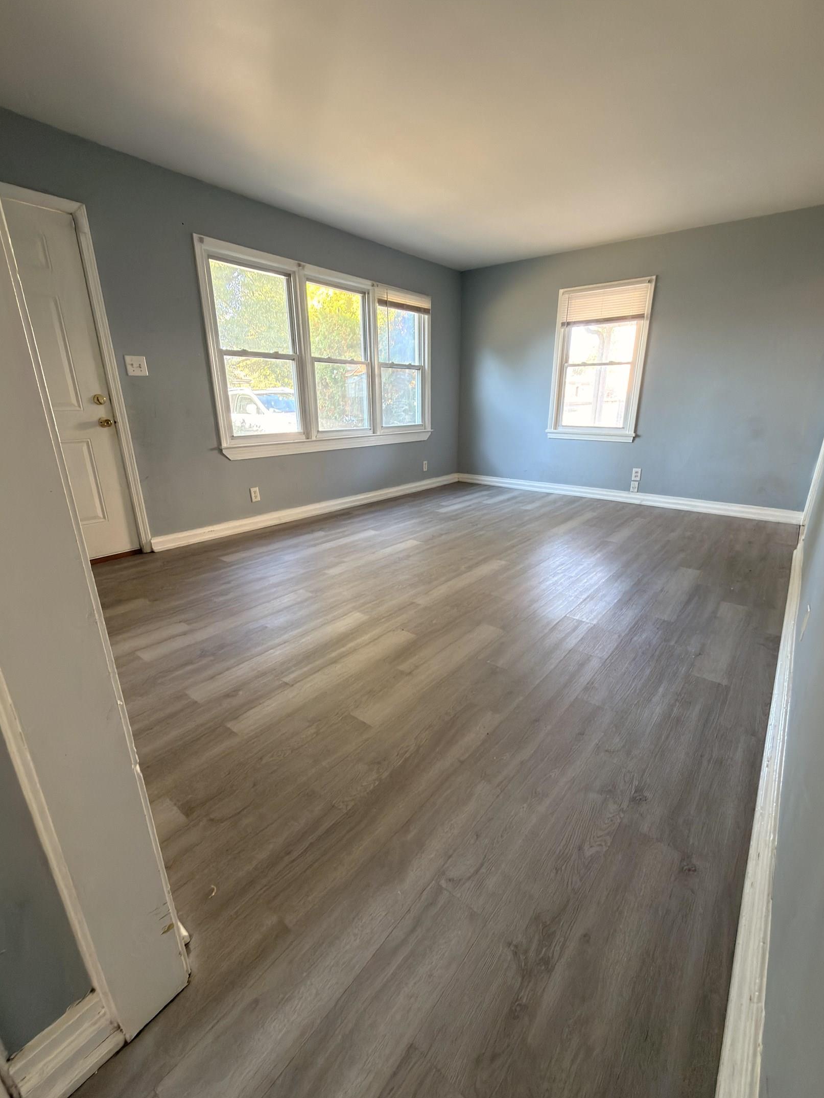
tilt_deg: -19.2
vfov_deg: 98.2
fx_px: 476
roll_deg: -0.3
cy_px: 561
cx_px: 425
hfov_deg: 81.7
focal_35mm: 15
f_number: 2.2
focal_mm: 2.22
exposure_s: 1/30
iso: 160
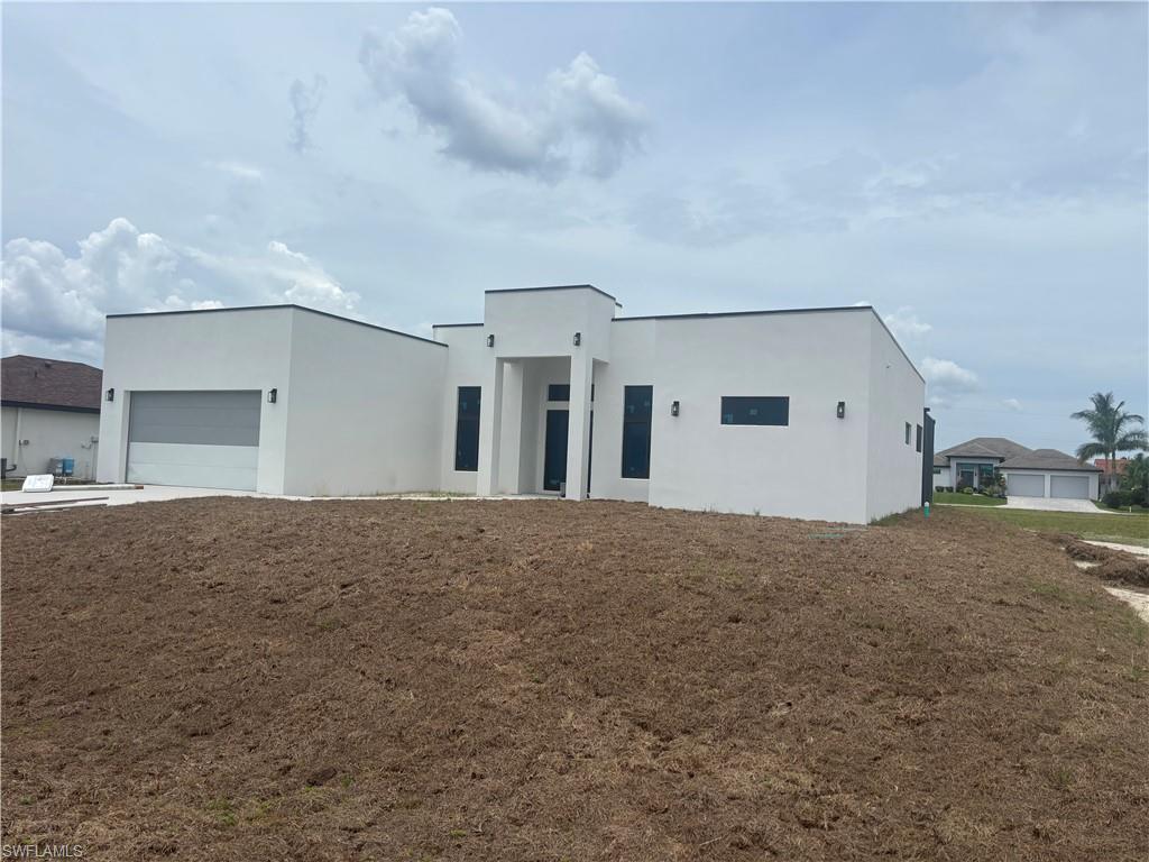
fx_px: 863
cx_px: 574
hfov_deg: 67.3
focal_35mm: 26
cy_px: 431
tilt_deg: +2.7
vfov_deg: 53.1
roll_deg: -2.6
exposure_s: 1/7692
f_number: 1.6
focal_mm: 5.96
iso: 50
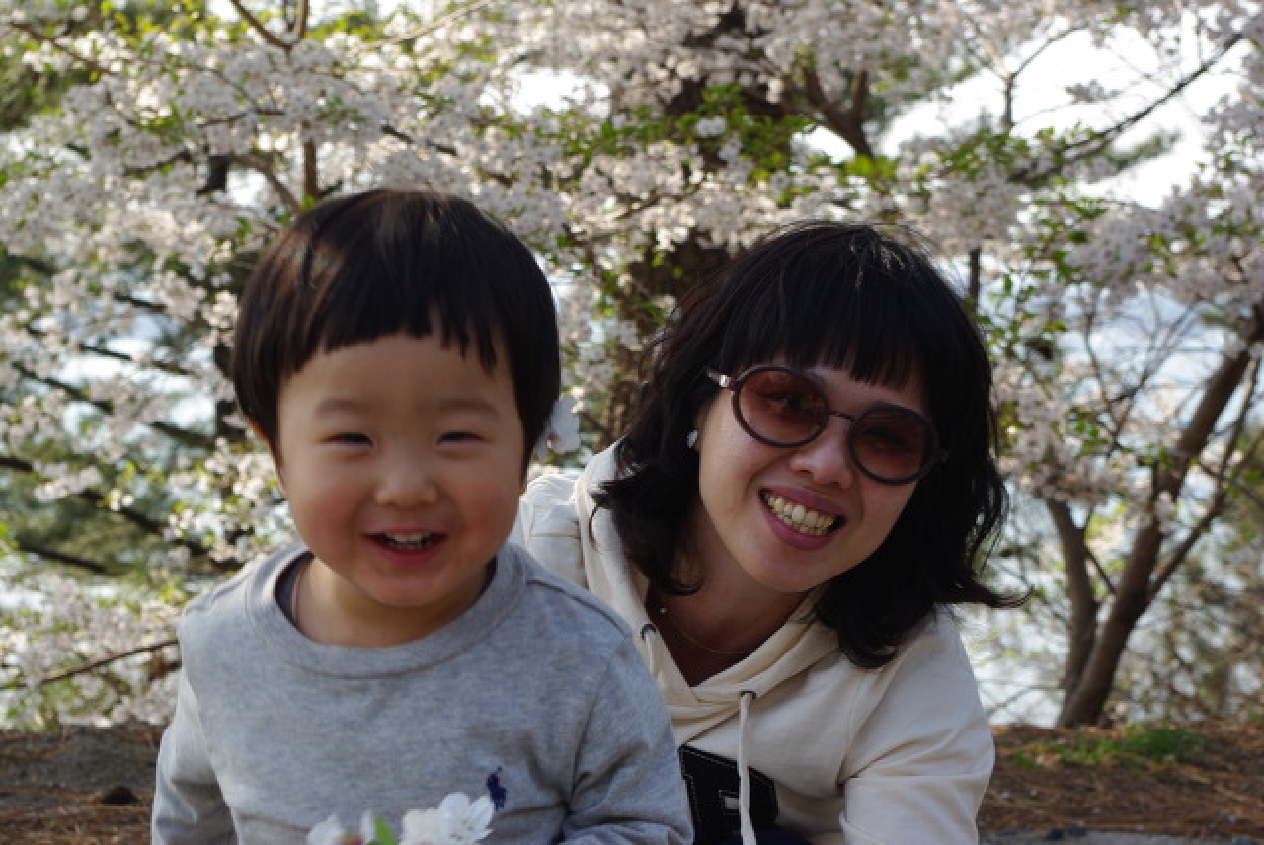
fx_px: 2882
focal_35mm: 82
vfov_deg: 16.7
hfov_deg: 24.7
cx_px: 632
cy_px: 422
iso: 200
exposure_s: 1/125
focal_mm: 55
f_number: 9.5
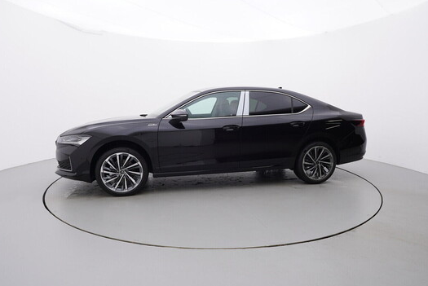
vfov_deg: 54.1
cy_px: 148
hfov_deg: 74.8
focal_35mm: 24
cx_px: 212
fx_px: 280
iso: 200
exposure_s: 1/80
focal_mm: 15
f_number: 5
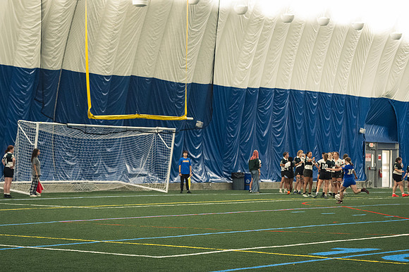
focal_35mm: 105
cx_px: 204
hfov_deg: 19.5
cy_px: 136
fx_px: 1192
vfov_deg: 13.0
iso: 5000
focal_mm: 70
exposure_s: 1/500
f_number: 2.8
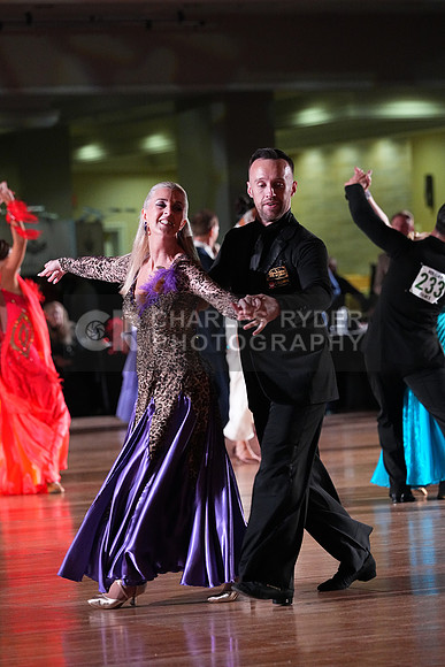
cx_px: 222
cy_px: 334
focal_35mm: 174
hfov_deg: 7.9
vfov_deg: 11.8
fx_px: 3224
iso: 8000
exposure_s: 1/400
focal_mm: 174
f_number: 5
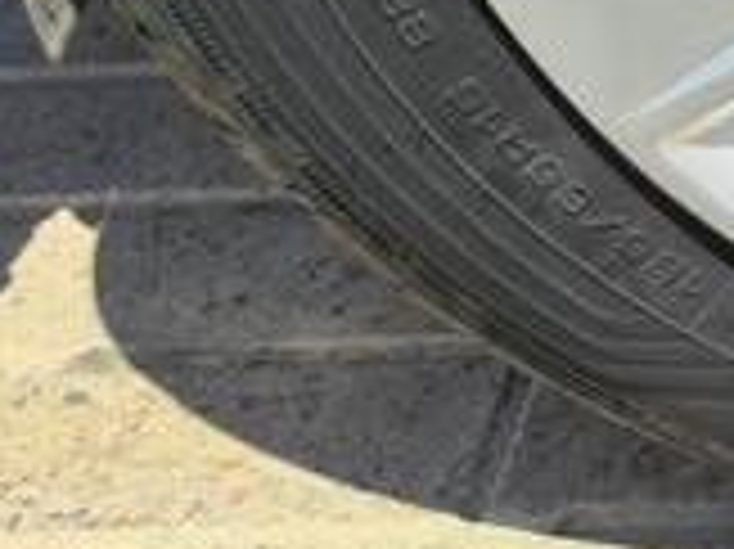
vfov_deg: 14.3
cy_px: -407
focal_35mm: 92
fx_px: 1949
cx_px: 1315
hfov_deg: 17.4
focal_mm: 7.01
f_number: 1.69
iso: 100
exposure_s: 1/1745
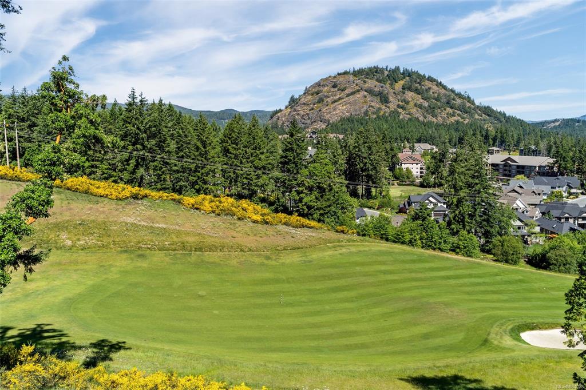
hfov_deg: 65.5
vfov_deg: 46.4
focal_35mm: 28
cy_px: 195
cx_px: 293
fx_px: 456
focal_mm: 28
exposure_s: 1/640
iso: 100
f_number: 5
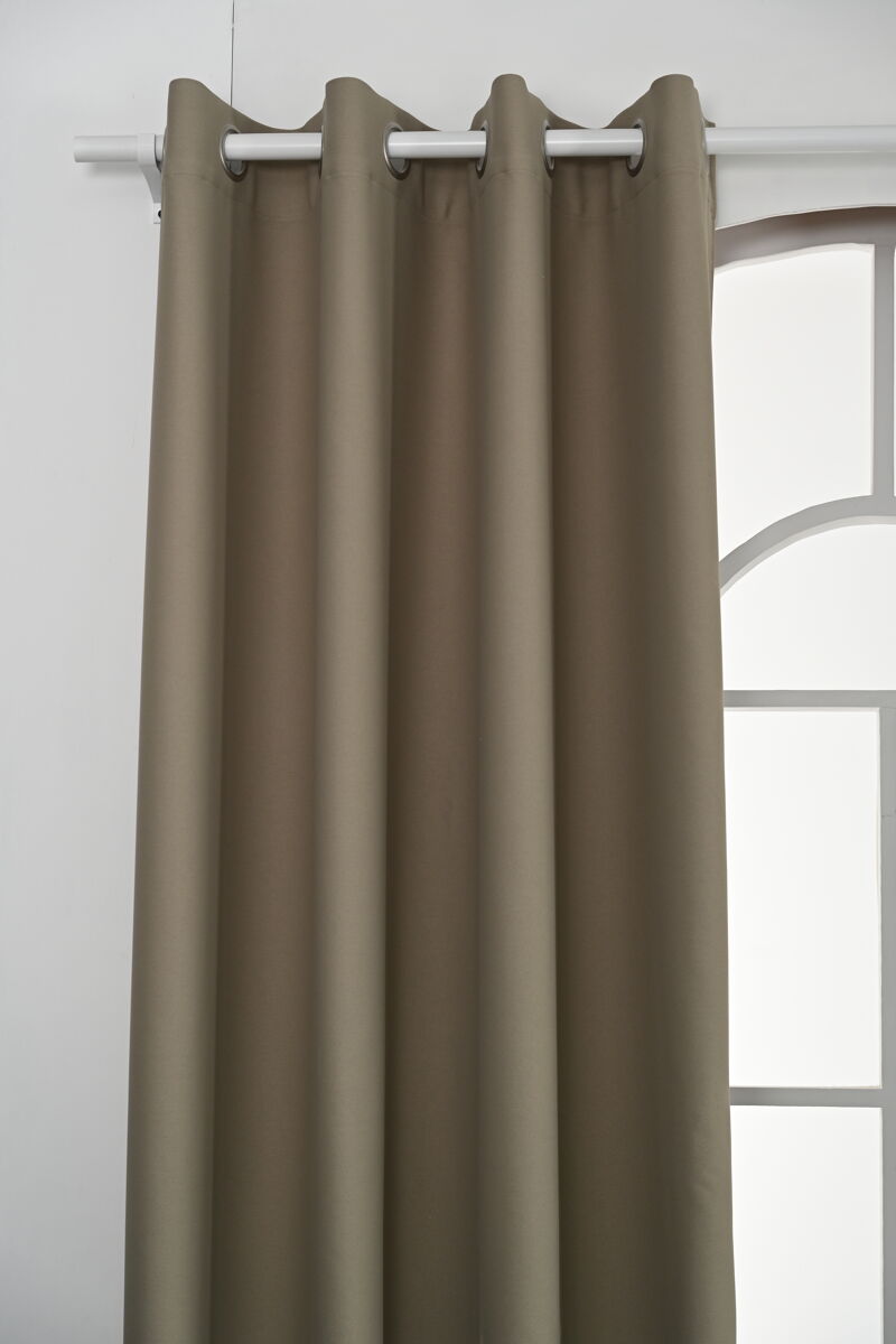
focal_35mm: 68
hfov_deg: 20.0
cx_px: 448
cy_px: 672
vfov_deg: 29.7
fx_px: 2538
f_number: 6.3
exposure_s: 1/100
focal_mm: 68
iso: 400
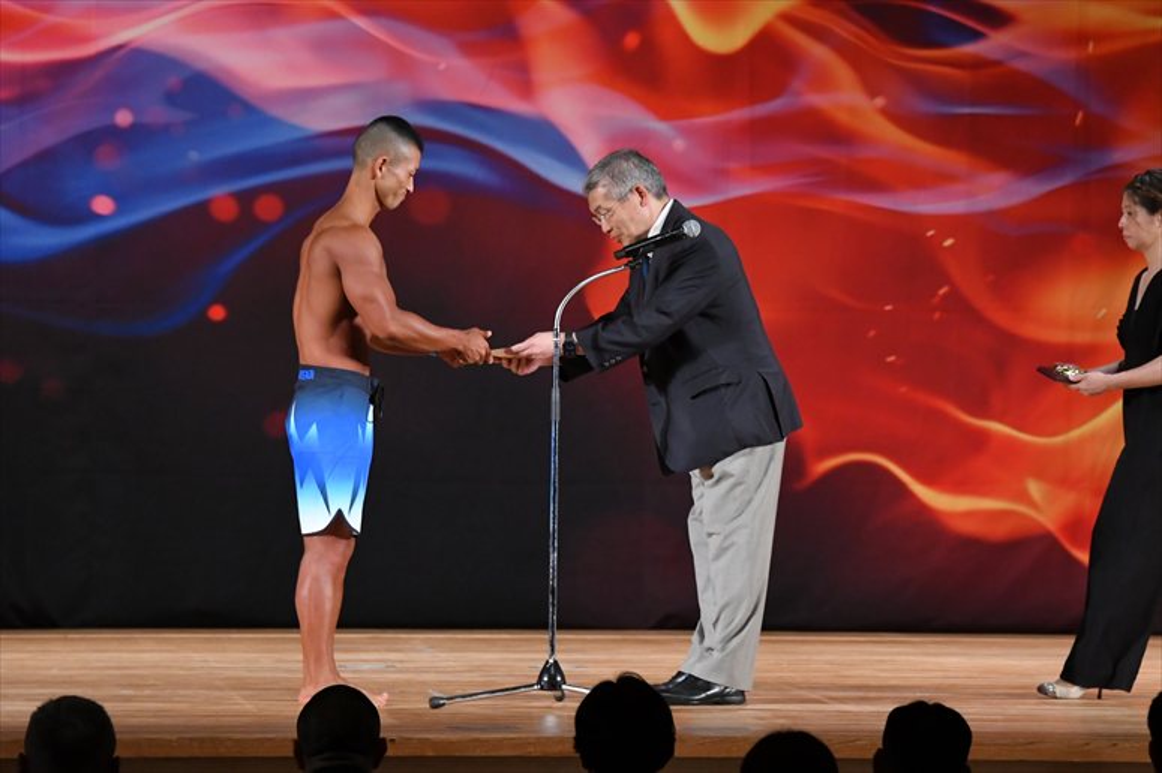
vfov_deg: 6.3
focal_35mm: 217
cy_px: 386
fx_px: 7001
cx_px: 581
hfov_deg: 9.5
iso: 3200
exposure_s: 1/400
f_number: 5.6
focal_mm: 145
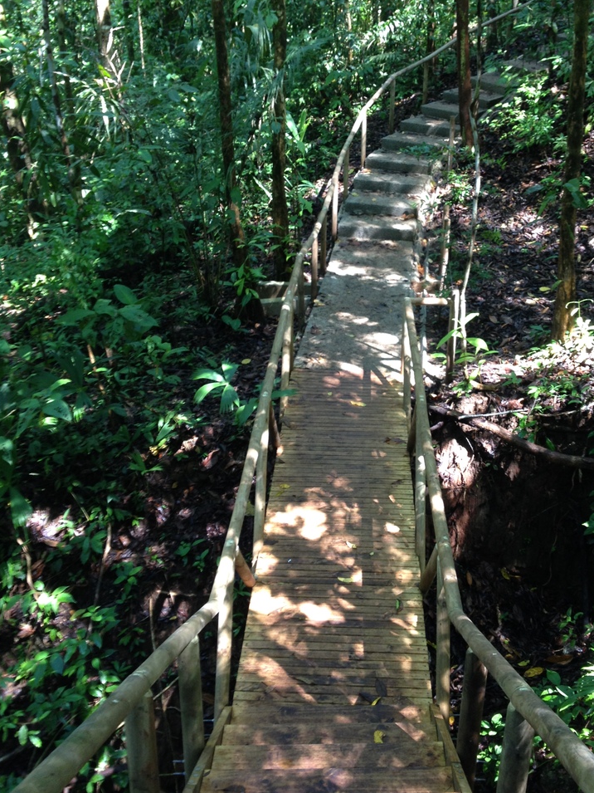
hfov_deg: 32.8
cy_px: 321
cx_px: 354
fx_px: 1007
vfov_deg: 42.8
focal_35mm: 44
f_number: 2.4
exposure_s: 1/20
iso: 64
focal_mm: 4.28
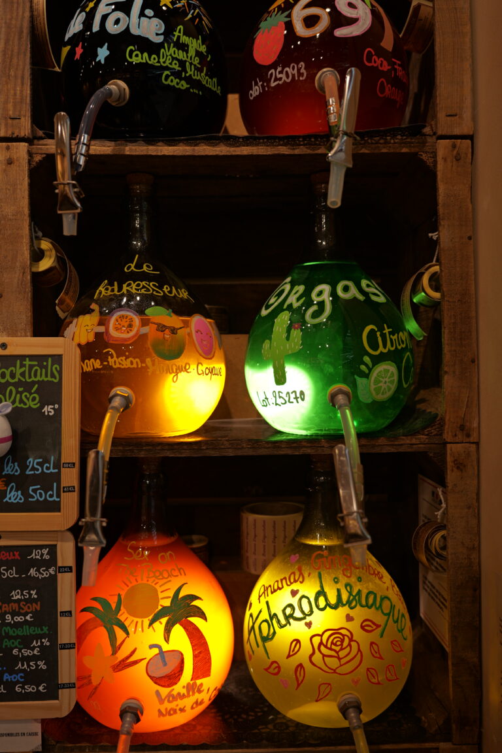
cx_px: 251
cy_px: 376
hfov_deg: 43.6
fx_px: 627
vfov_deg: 61.9
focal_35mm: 30
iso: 100
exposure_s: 1/160
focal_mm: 30
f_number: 3.2
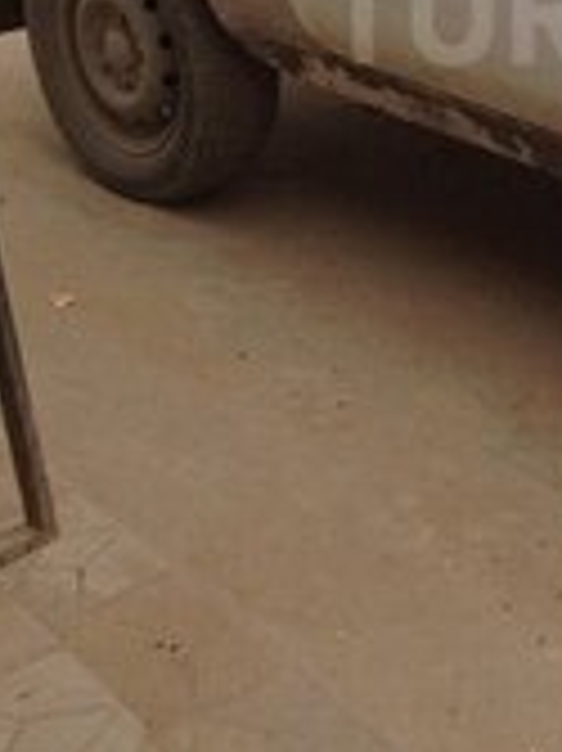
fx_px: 2254
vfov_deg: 18.5
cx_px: 670
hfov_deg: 13.8
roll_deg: +7.9
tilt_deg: -22.5
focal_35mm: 104
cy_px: 14
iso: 50
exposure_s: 1/418
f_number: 2.4
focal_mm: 4.28
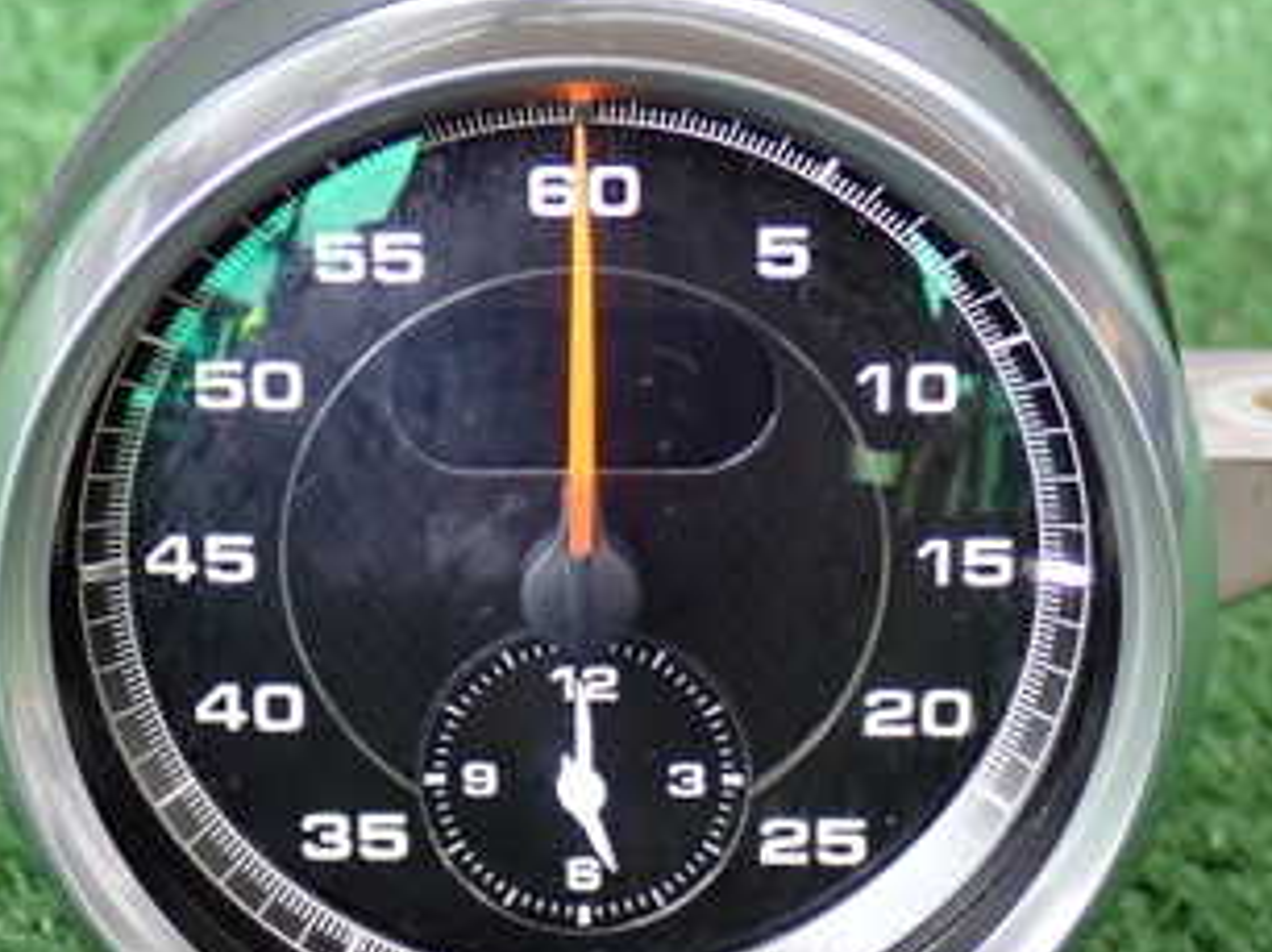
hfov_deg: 18.6
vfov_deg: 13.9
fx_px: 3892
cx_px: 569
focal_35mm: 106
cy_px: 478
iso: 400
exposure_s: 1/50
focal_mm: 9.65
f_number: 3.3
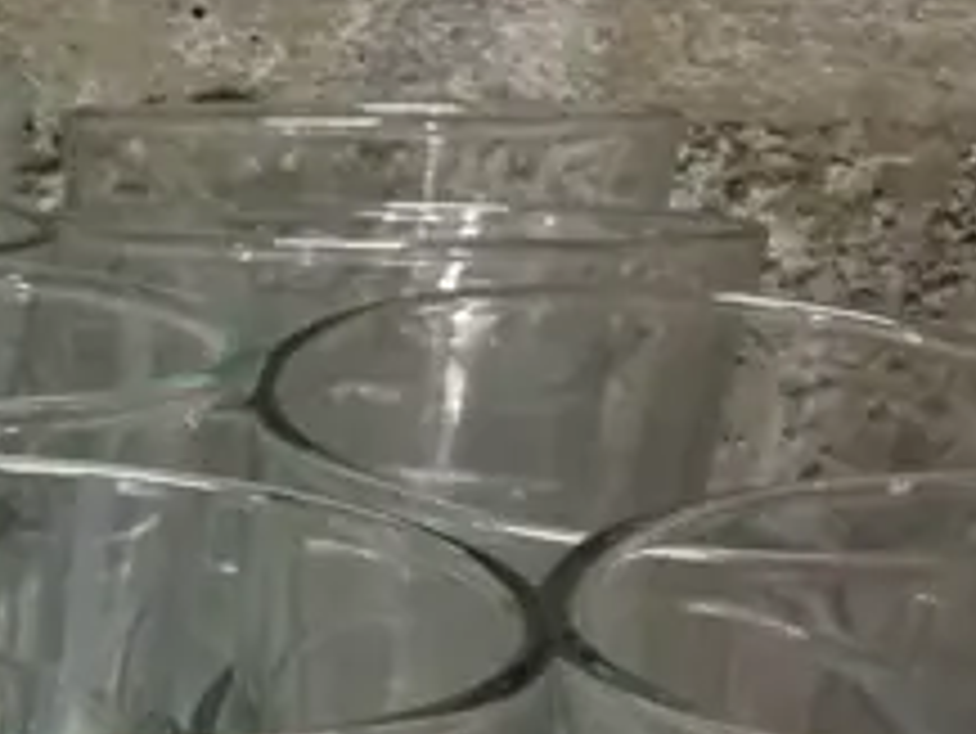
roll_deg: -2.9
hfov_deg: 13.6
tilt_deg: -24.5
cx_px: -481
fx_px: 3865
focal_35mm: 137
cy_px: 1558
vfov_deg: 9.9
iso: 40
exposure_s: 1/17
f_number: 2.2
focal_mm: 4.15
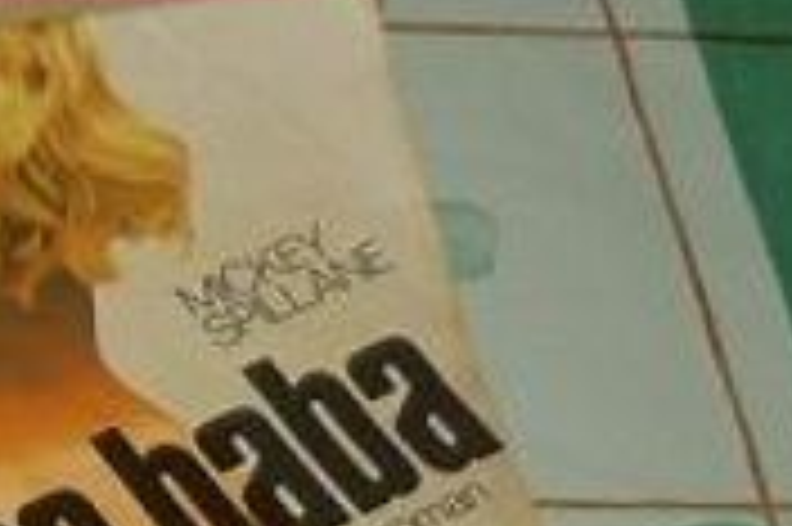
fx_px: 4286
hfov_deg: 9.2
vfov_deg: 6.7
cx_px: -1287
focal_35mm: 195
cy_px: 1218
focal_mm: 5.5
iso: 100
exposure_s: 1/30
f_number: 2.8
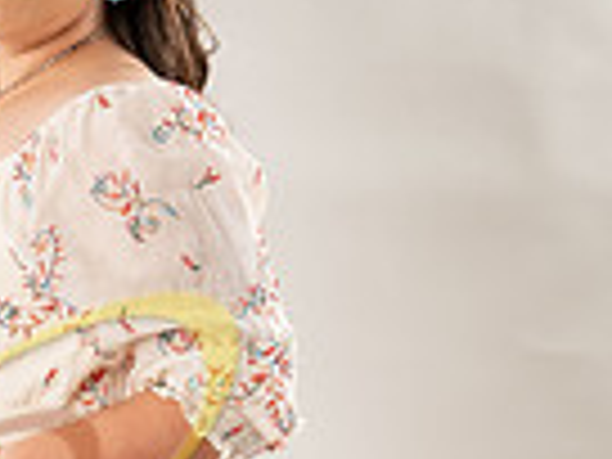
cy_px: 626
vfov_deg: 12.1
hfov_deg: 16.4
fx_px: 2086
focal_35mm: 118
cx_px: 32
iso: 250
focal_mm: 37
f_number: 2.5
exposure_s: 1/400
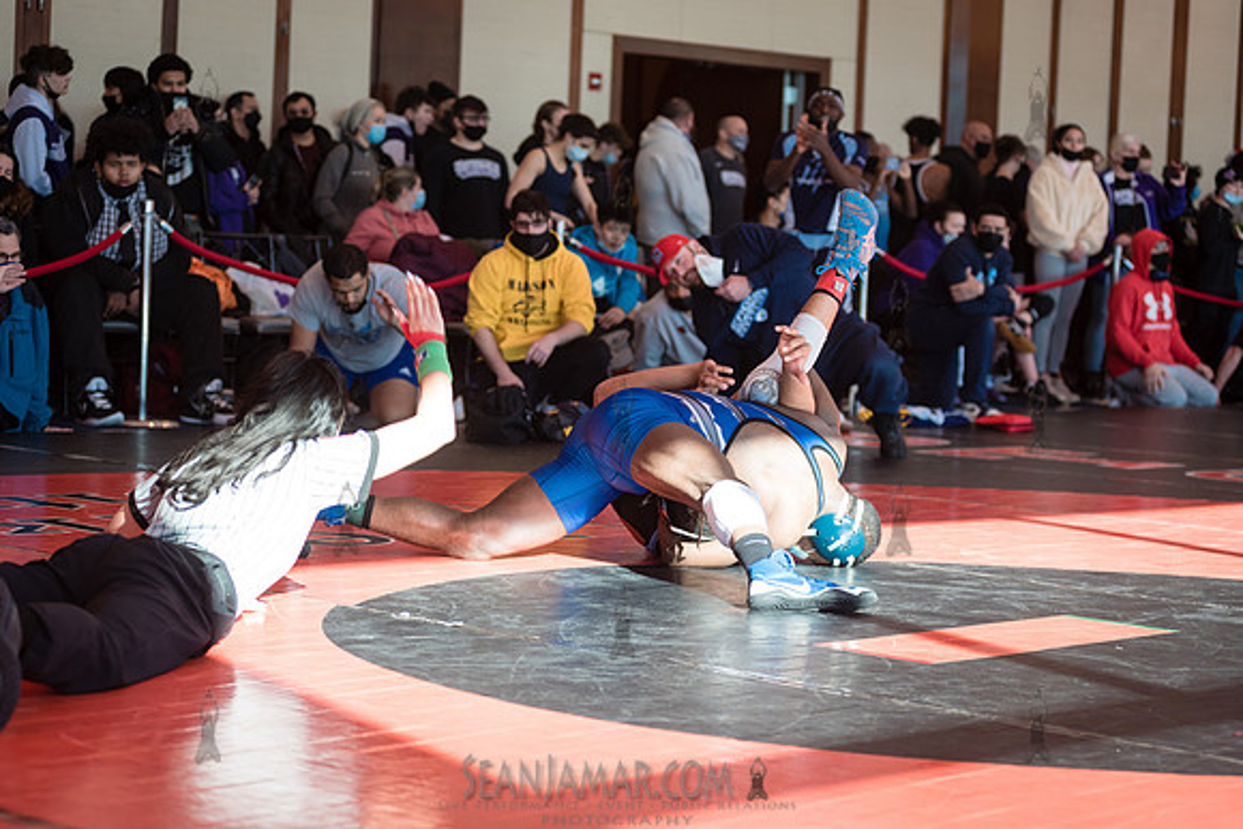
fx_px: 2763
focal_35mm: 80
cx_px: 622
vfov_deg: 17.1
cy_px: 414
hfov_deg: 25.4
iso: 400
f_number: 4
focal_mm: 80
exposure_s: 1/400
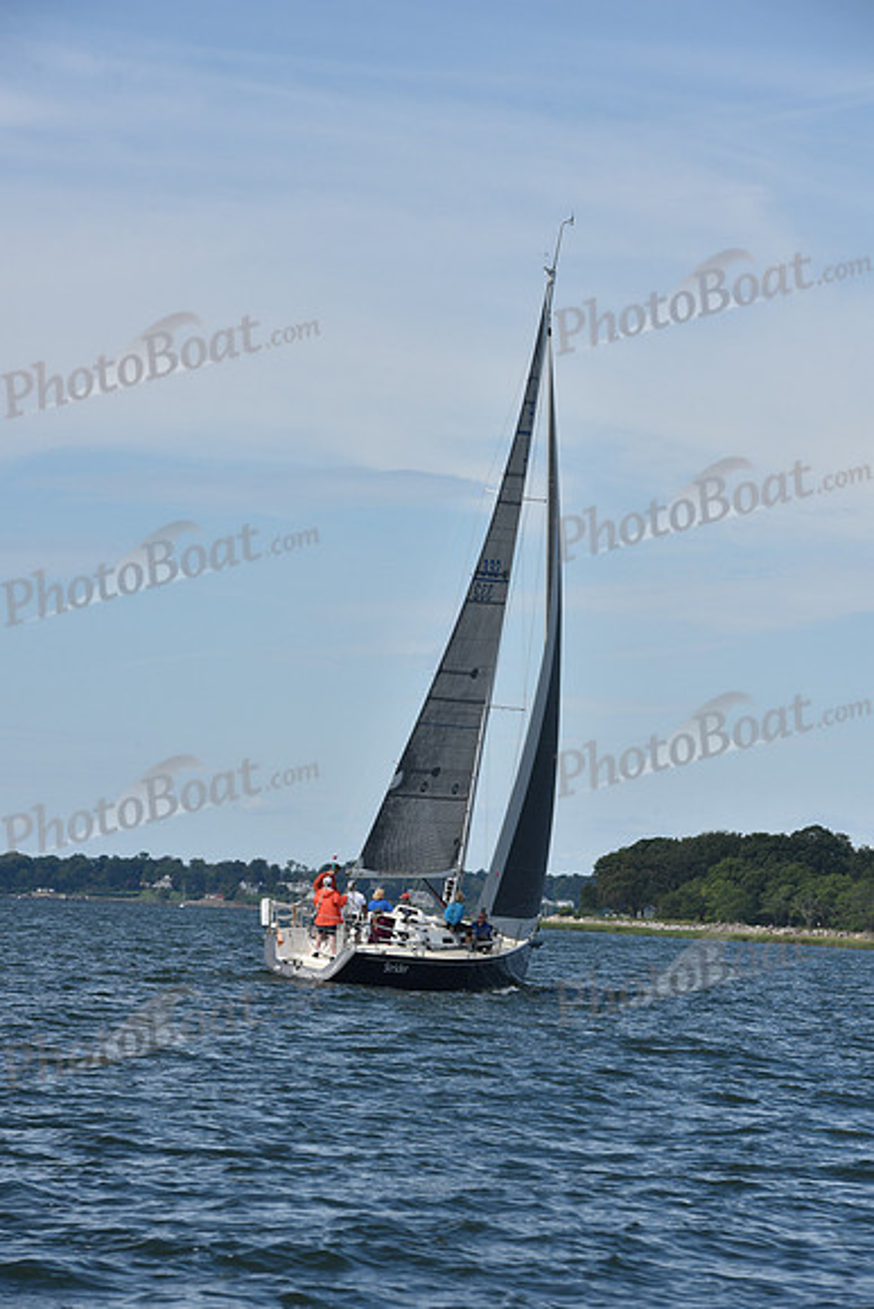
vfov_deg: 14.2
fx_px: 5277
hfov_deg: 9.5
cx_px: 437
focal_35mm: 145
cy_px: 654
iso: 320
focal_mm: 145
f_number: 10
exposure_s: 1/1000
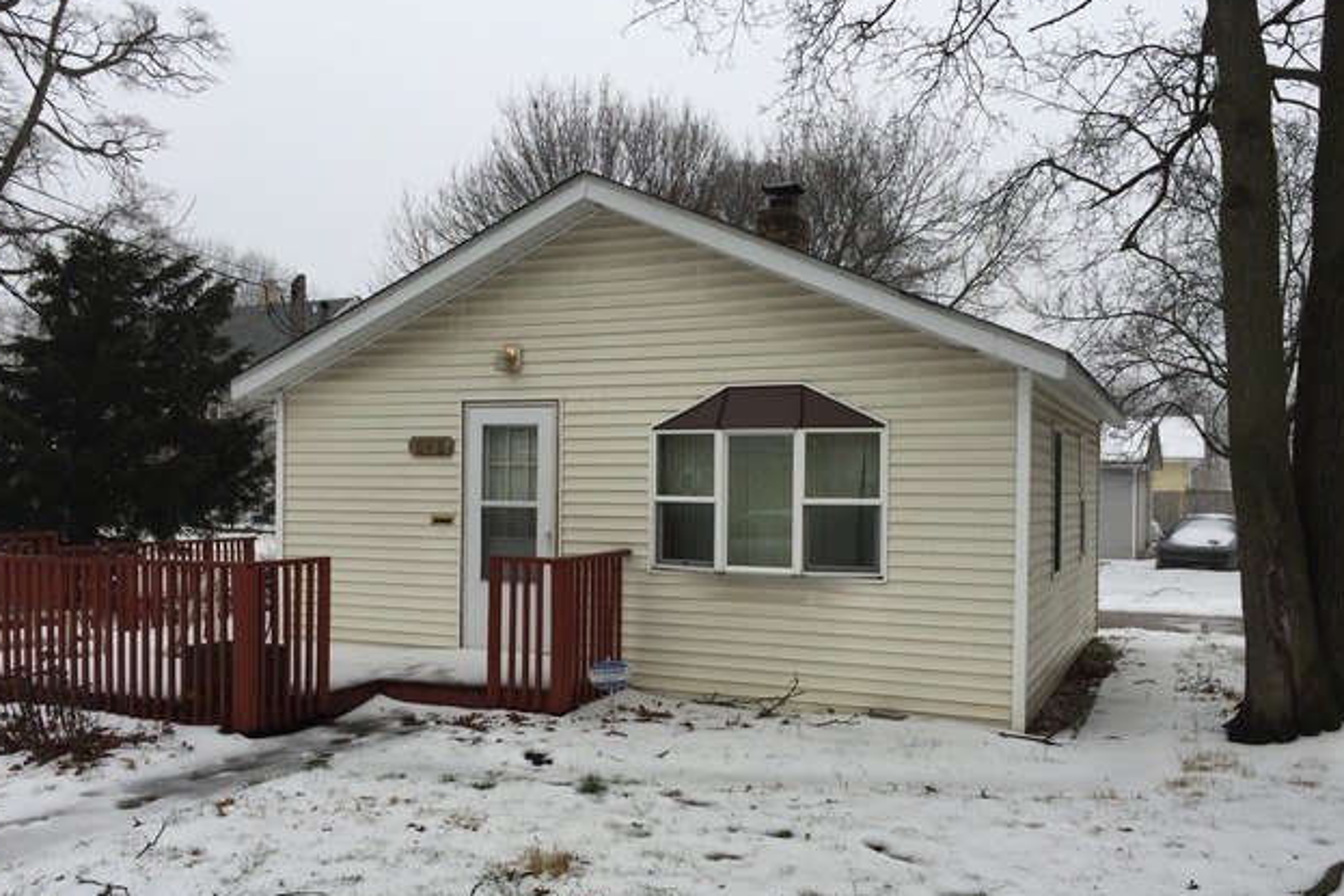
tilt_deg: -0.5
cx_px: 662
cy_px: 505
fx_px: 1157
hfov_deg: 60.3
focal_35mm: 31
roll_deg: +0.0
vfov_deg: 42.2
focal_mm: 4.15
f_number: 2.2
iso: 32
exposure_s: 1/166
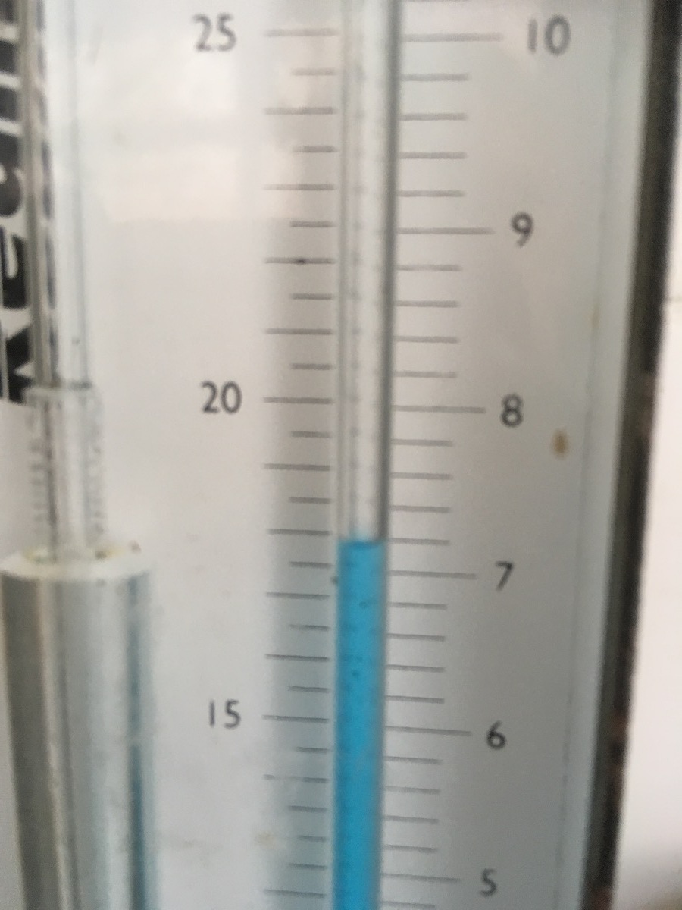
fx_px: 762
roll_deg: -0.5
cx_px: 341
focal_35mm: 29
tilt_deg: -20.3
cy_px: 455
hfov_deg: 48.2
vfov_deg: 61.7
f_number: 2.2
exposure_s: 1/33
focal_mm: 4.15
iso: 50
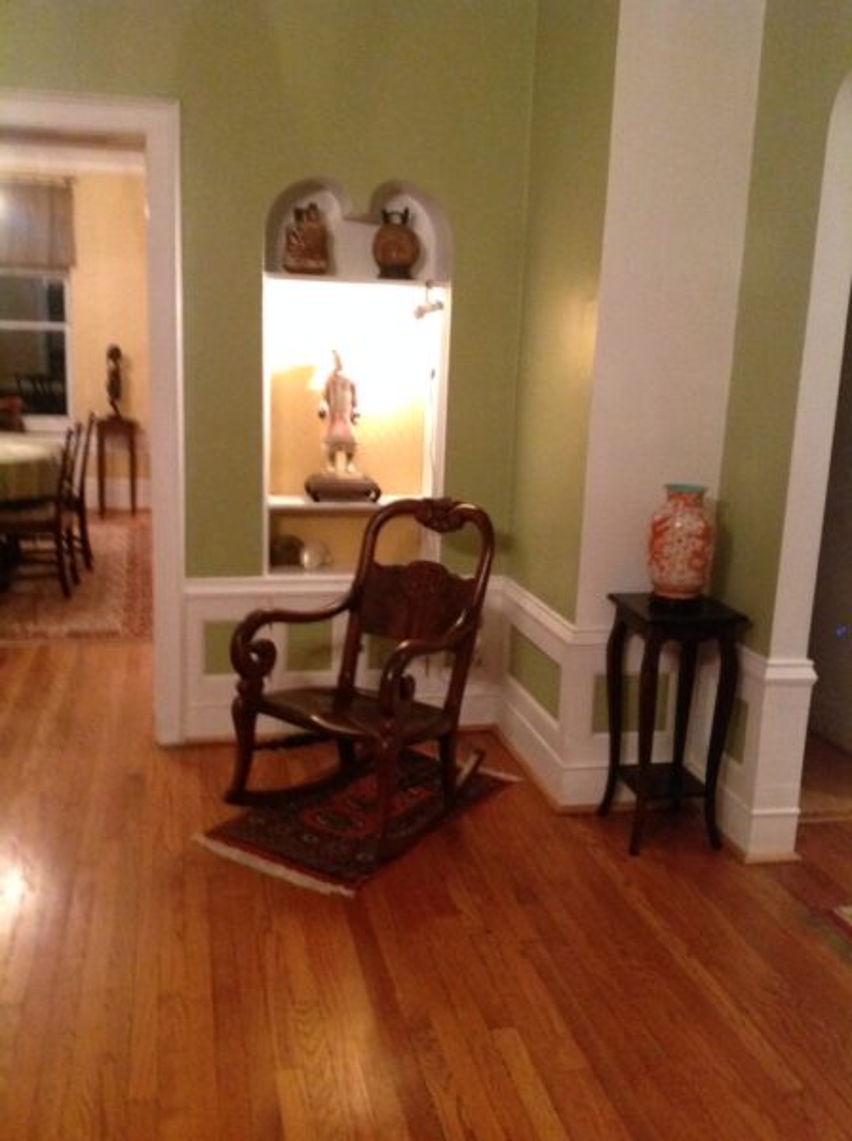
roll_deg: -2.5
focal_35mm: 35
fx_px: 1152
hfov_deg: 40.6
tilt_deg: -13.3
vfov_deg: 52.7
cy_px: 570
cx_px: 426
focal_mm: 4.28
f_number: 2.4
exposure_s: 1/15
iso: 640
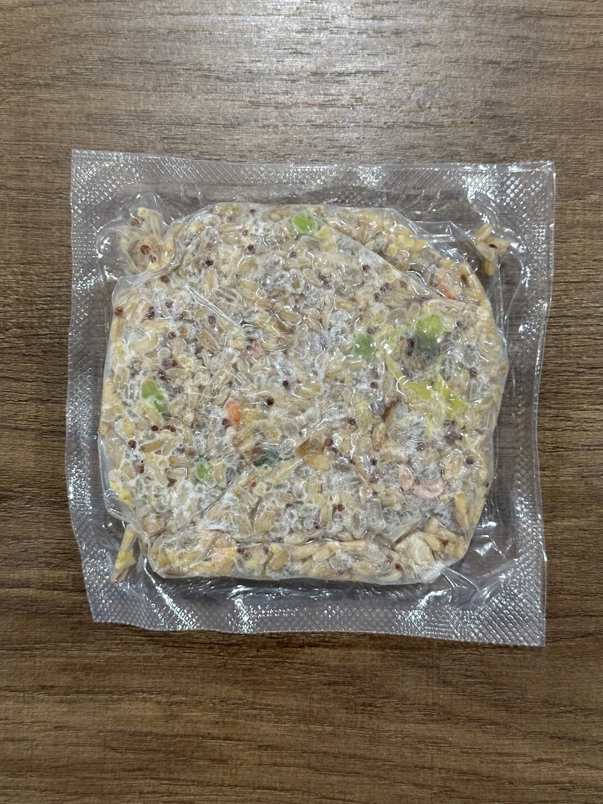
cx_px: 302
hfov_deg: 30.3
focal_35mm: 48
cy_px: 402
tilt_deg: -88.0
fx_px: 1115
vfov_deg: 39.7
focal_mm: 6.86
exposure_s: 1/60
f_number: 1.78
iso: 160
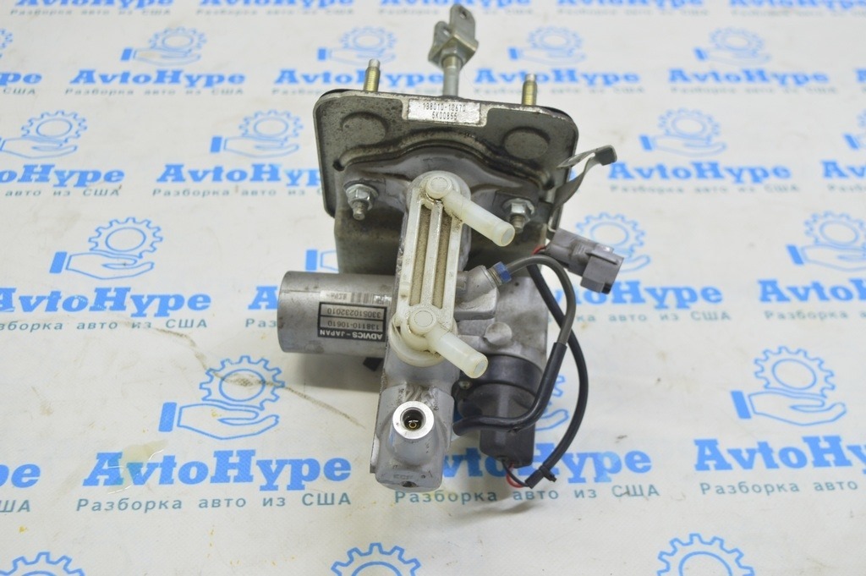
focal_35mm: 45
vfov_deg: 29.8
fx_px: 1082
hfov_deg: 43.6
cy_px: 288
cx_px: 433
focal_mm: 30
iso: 400
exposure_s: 1/20
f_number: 5.6
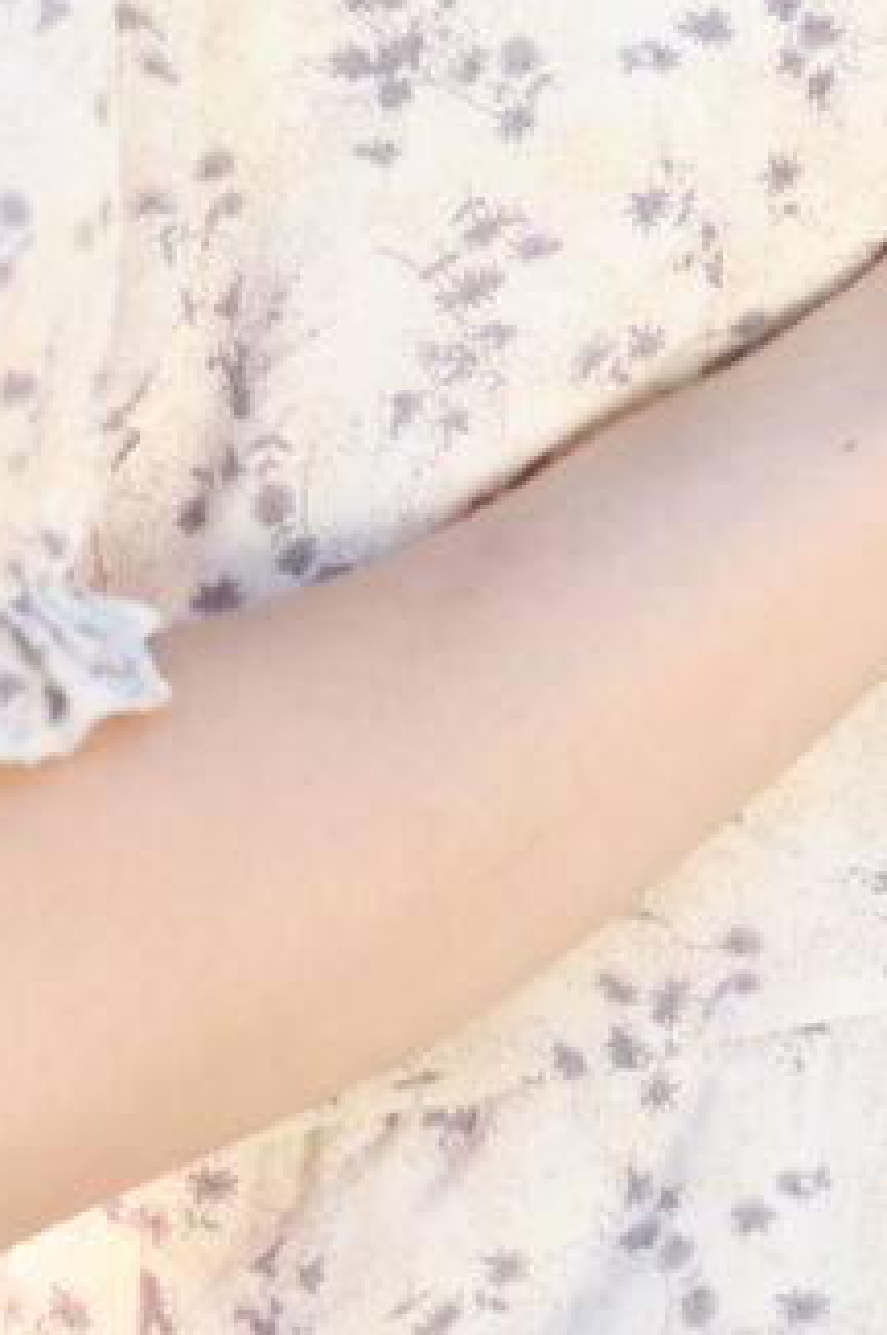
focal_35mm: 388
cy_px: 78
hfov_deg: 3.5
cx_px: 665
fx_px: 14369
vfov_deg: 5.3
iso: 100
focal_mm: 70
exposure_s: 1/200
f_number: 2.8
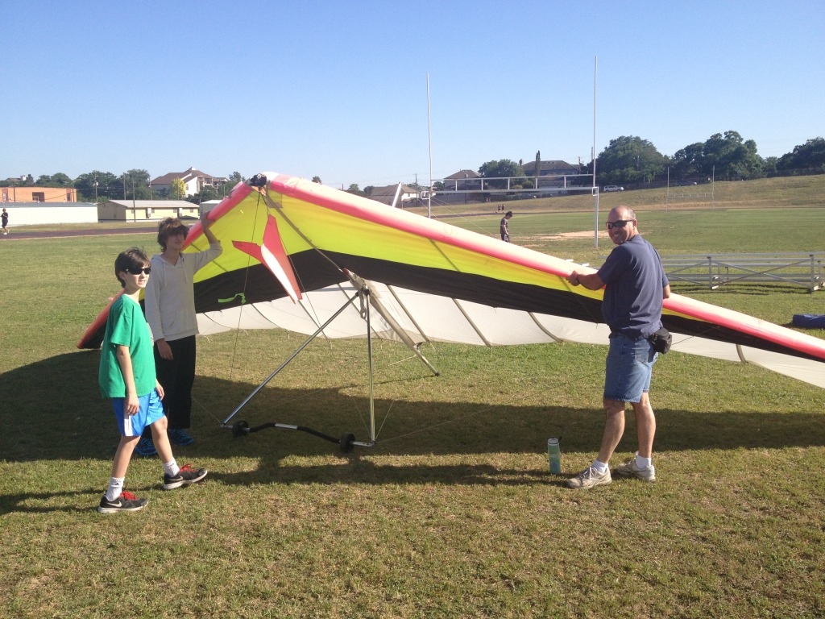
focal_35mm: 35
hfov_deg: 52.6
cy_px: 310
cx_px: 412
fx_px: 834
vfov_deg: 40.7
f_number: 2.4
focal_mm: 4.28
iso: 50
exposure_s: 1/1255
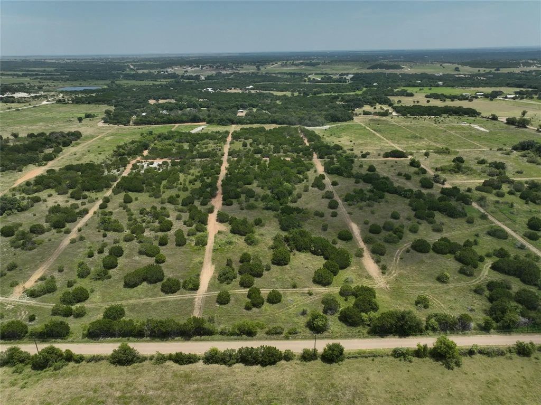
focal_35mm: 24
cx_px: 270
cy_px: 202
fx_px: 375
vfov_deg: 56.8
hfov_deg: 71.6
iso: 100
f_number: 2.8
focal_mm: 12.29
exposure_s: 1/3200
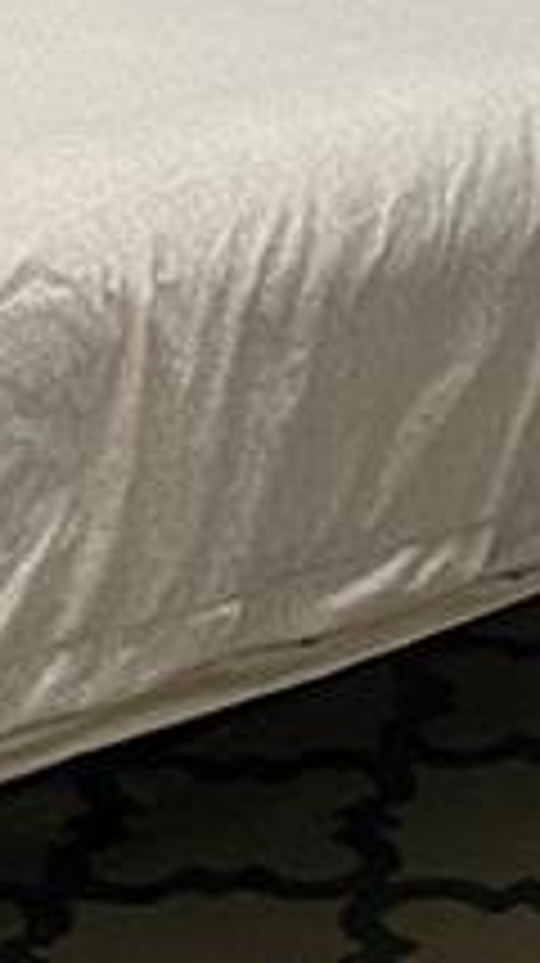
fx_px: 4057
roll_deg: +0.6
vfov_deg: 13.1
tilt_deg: -8.6
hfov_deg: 7.6
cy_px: -234
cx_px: 202
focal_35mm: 159
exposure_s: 1/60
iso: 125
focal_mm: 4.25
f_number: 1.8
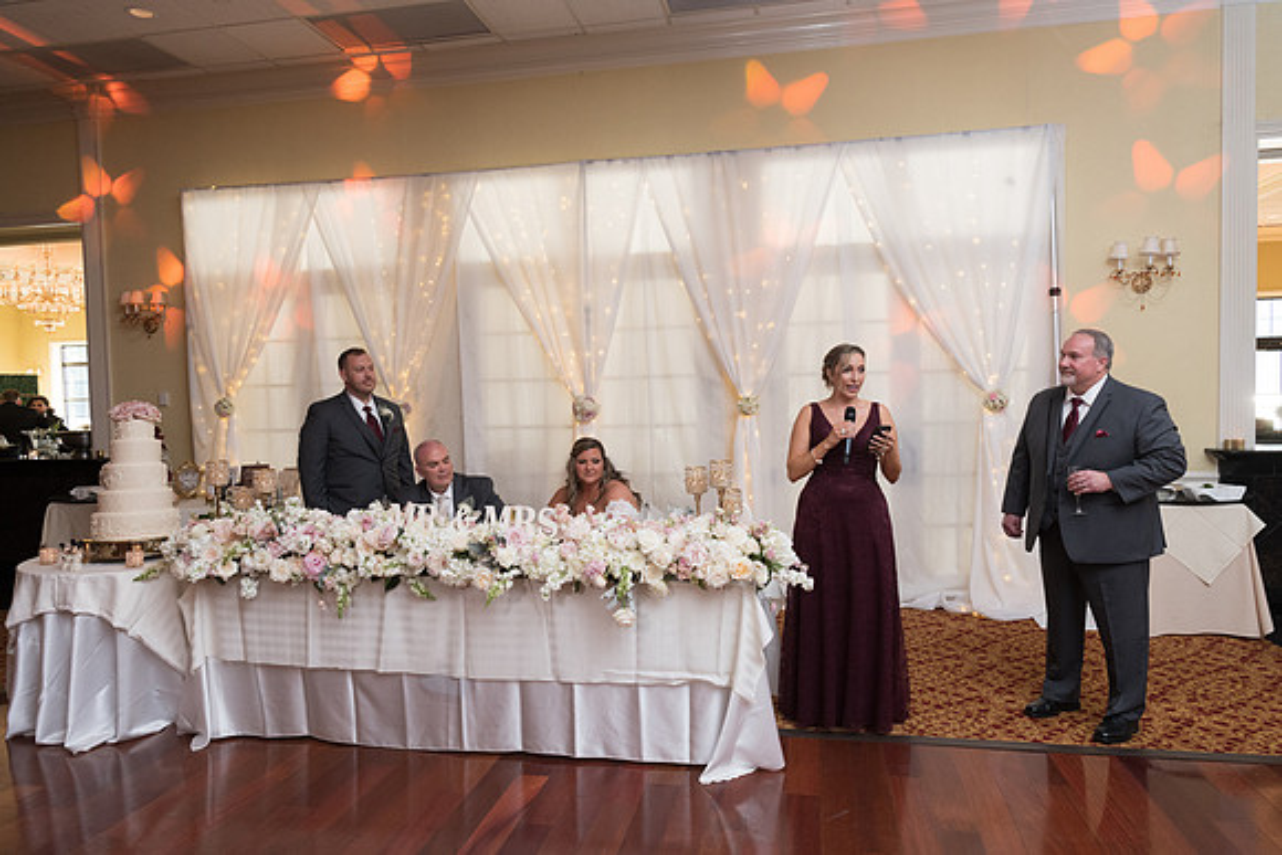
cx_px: 641
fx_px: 855
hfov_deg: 73.7
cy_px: 428
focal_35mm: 24
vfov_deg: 53.2
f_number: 5
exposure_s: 1/125
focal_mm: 24
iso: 1100
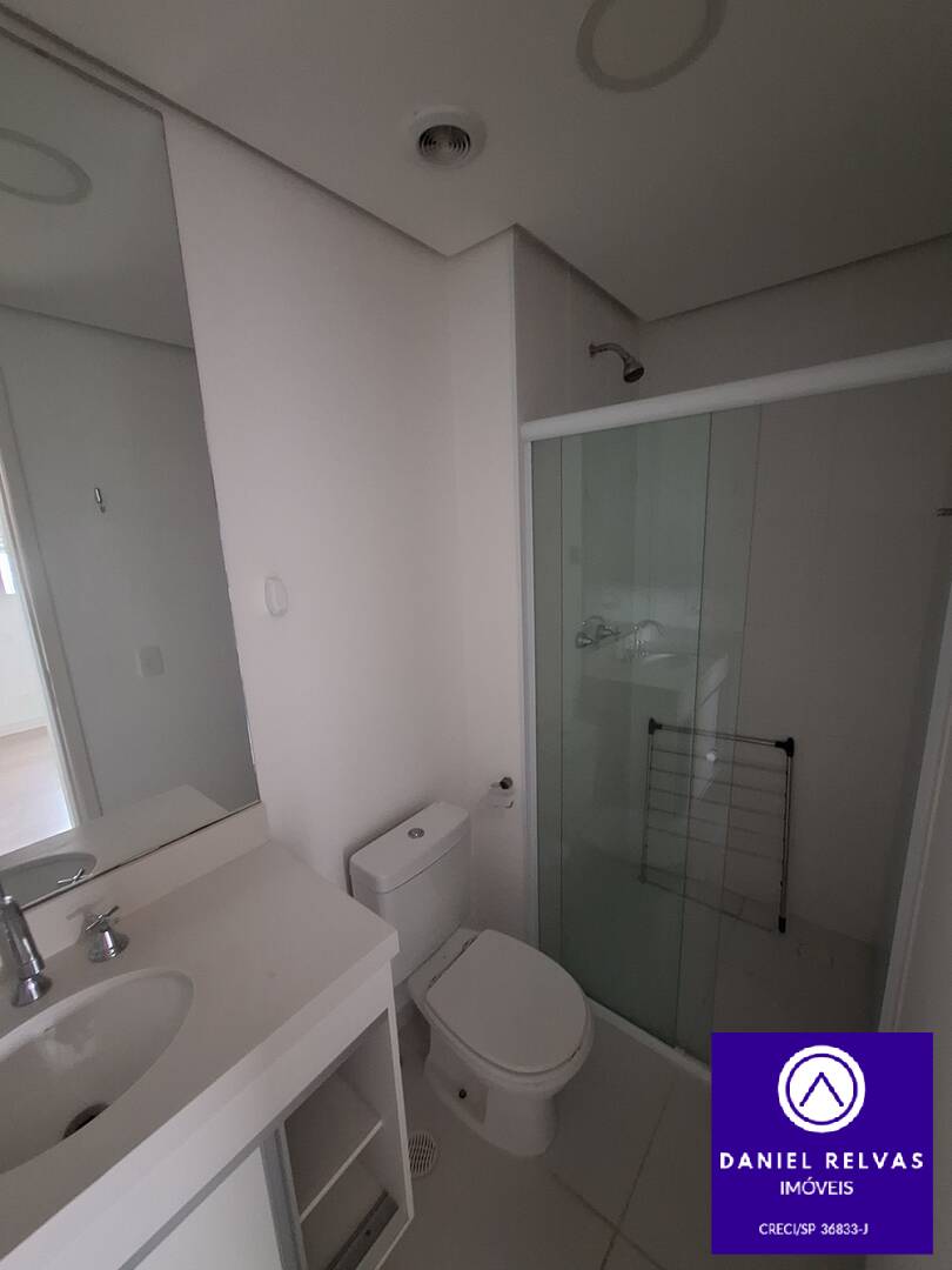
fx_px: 477
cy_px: 635
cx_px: 476
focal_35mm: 13
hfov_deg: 89.9
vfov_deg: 106.2
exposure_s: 1/9
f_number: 2.2
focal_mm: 1.74
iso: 500
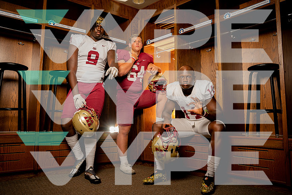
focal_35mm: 28
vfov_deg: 46.4
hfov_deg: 65.5
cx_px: 146
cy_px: 98
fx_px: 227
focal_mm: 28
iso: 320
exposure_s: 1/200
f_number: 7.1
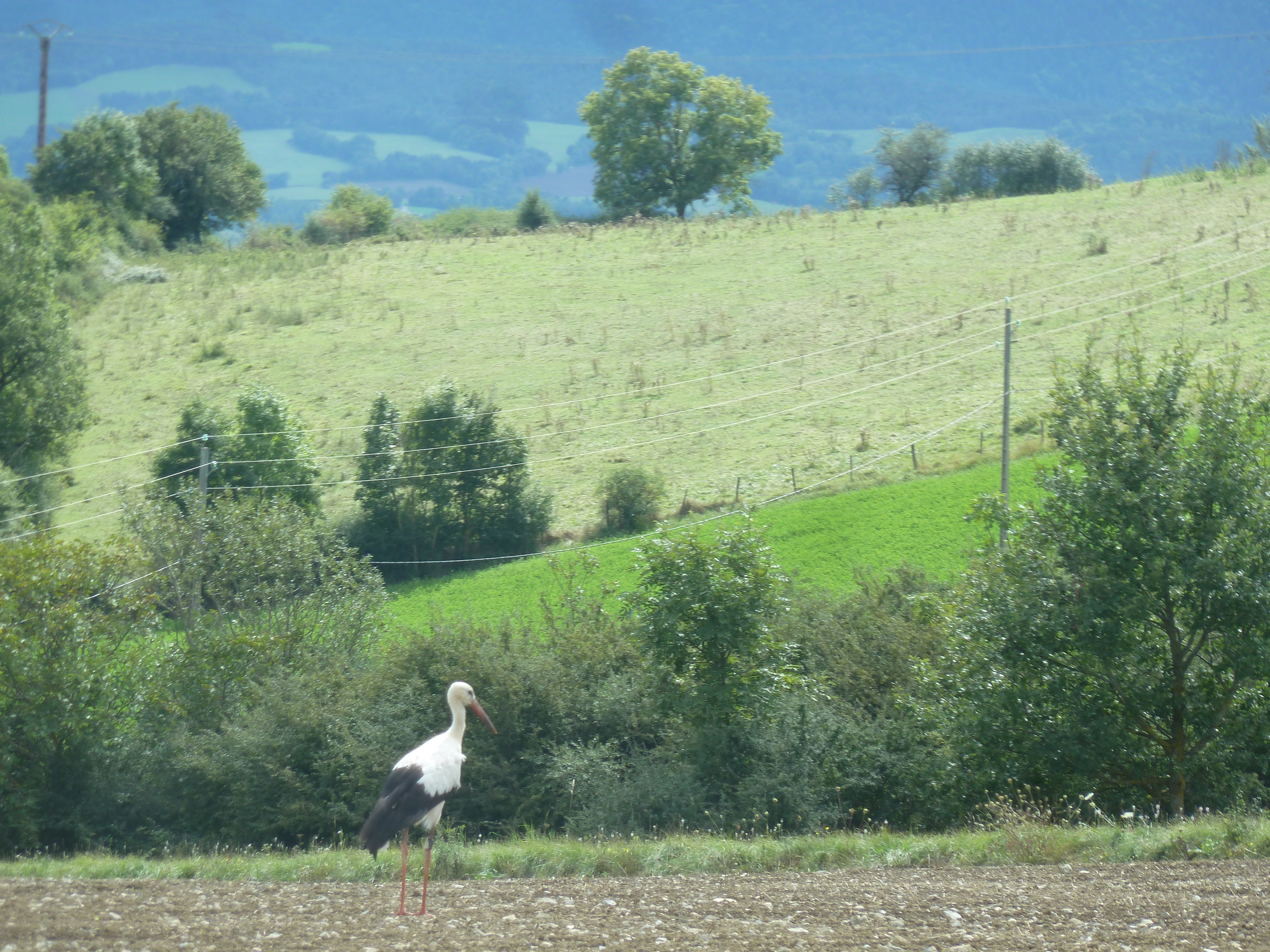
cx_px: 635
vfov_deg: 5.7
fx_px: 9539
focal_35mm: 260
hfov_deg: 7.6
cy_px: 476
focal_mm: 42.6
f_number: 4.7
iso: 80
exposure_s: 1/125
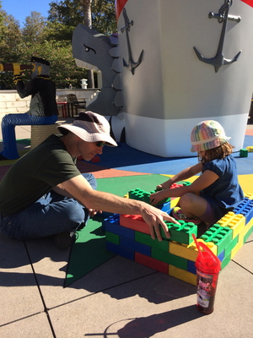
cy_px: 169
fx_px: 292
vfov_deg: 60.0
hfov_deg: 46.8
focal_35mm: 30
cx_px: 126
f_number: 2.2
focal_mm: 4.12
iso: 32
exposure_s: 1/1282
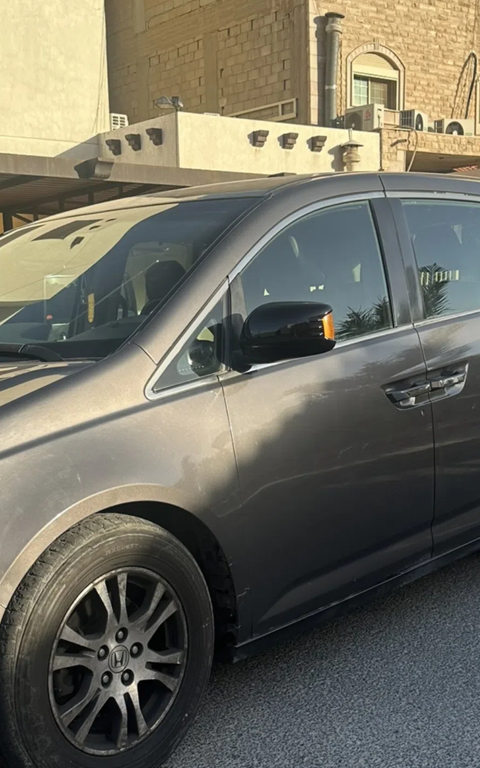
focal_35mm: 48
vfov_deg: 41.5
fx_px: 1005
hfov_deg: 26.9
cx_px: 233
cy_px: 489
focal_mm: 6.86
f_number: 1.78
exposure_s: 1/2110
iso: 80
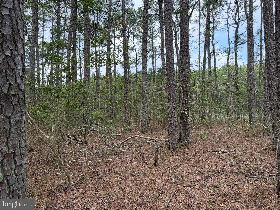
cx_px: 140
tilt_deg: +2.0
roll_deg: +0.2
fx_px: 194
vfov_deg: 56.8
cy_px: 105
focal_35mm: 24
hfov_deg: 71.6
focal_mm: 6.76
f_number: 1.78
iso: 100
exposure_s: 1/1192
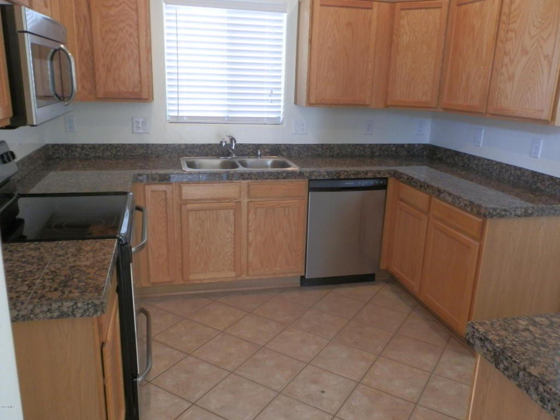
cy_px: 210
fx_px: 453
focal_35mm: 28
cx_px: 280
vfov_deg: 49.7
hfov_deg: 63.4
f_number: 3.1
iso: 200
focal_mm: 5
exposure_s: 1/20
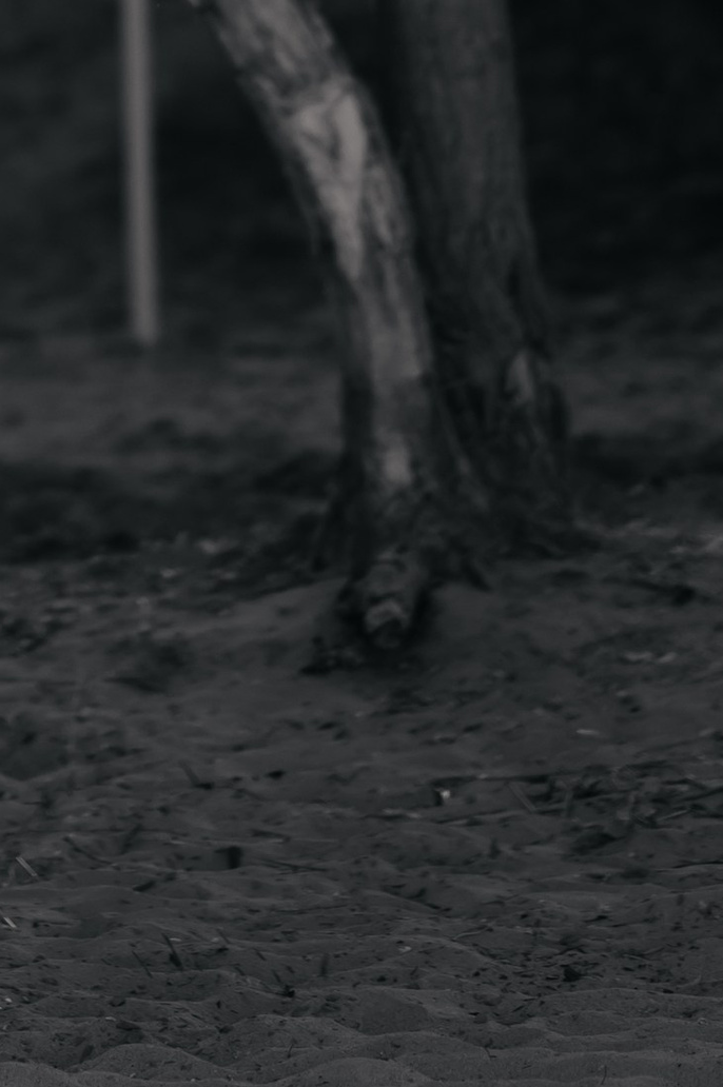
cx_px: -433
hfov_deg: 4.3
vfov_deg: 6.4
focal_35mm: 317
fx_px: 9568
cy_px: -713
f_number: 2
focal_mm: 85
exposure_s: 1/1600
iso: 200
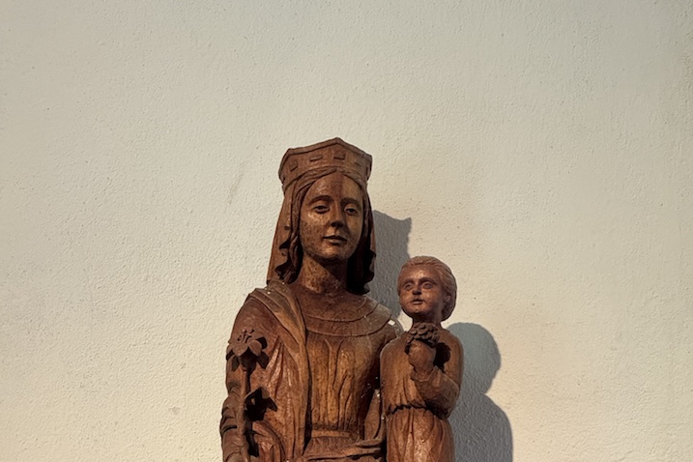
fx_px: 3214
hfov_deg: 12.3
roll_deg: -3.6
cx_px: 347
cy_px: 435
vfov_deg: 8.2
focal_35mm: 167
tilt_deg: +15.1
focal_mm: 15.66
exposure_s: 1/50
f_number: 2.8
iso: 250
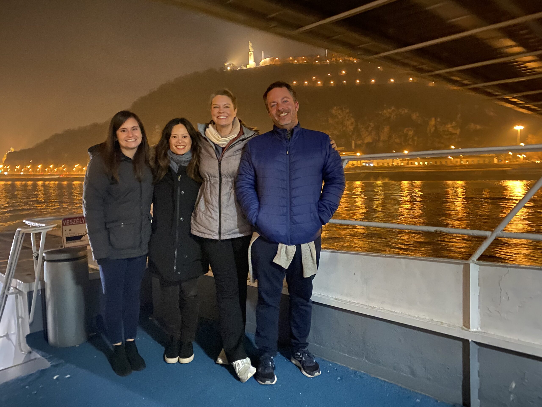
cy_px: 204
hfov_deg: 67.3
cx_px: 271
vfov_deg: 53.1
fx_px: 407
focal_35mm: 26
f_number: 1.8
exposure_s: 1/4
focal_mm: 4.25
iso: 800
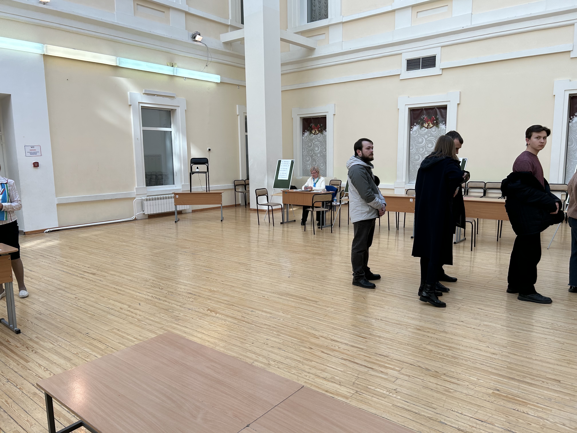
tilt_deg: -8.2
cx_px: 288
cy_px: 216
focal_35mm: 26
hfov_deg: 67.3
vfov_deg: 53.1
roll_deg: +1.1
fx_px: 433
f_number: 1.5
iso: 50
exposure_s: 1/327
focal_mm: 5.7
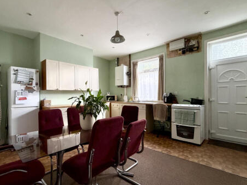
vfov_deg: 71.6
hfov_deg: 87.3
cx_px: 107
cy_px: 95
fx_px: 128
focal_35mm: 18
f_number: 2.2
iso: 500
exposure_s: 1/60
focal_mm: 2.22
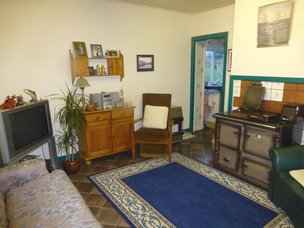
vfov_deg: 56.8
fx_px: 211
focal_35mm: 24
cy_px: 114
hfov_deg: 71.6
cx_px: 152
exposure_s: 1/60
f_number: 3.3
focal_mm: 4.3
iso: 800
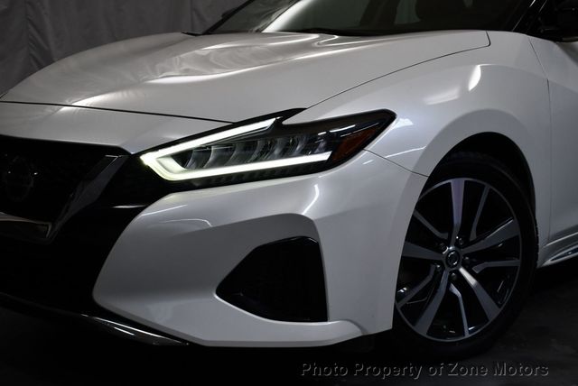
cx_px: 289
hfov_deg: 33.4
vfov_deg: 22.7
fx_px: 964
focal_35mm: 60
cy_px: 193
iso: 450
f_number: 4.2
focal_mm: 30
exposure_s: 1/250
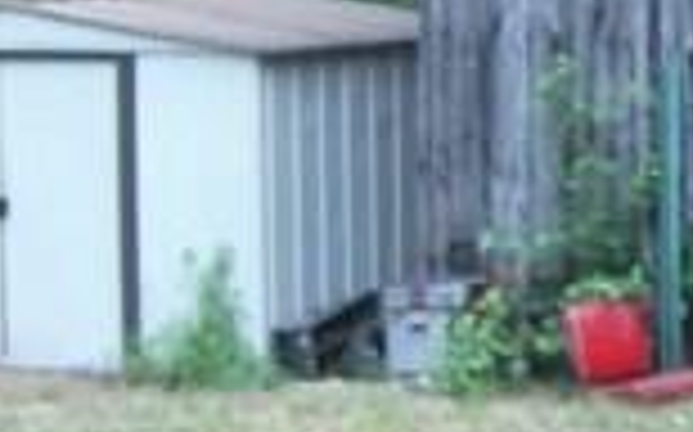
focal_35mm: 167
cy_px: -40
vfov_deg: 7.8
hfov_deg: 12.2
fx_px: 3152
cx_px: 846
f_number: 2.7
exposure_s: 1/100
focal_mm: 6.2
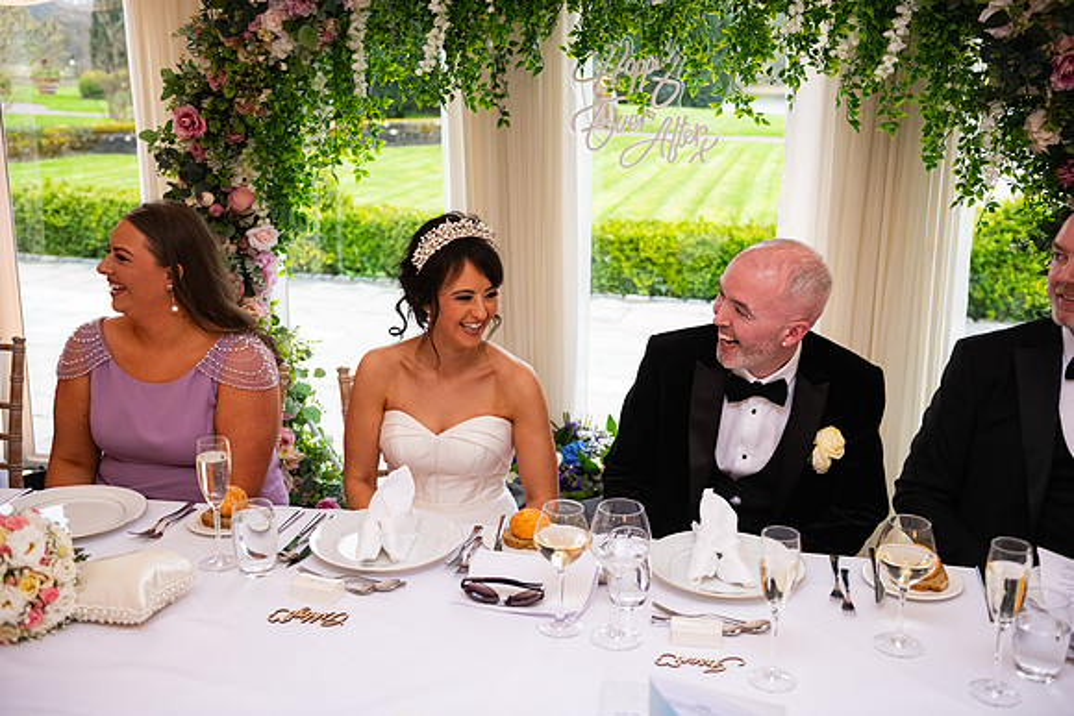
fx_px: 1134
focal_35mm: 38
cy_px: 358
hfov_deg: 50.7
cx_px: 537
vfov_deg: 35.1
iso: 1000
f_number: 3.5
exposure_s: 1/160
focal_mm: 38
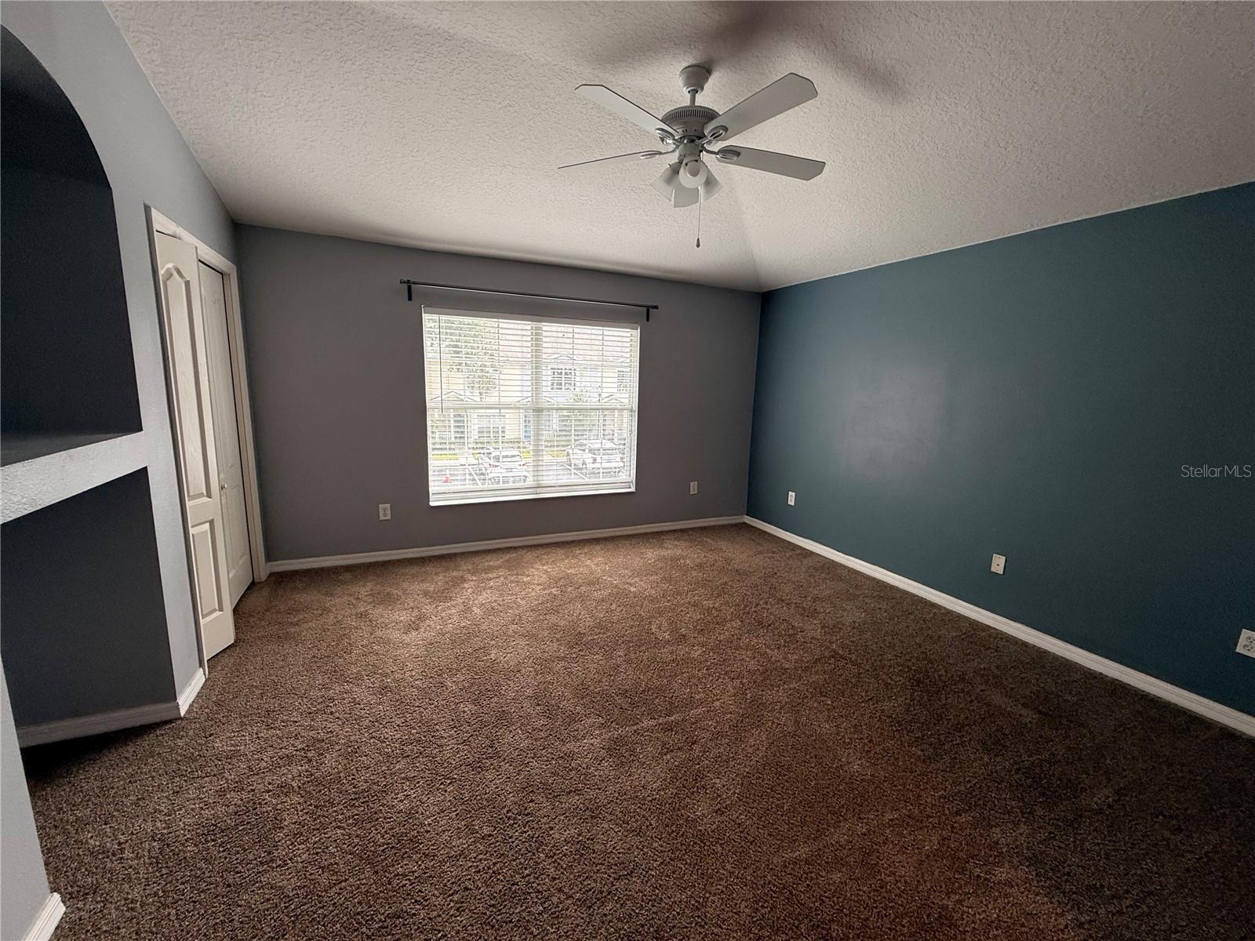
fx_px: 508
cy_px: 470
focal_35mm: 14
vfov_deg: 85.7
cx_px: 628
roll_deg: -2.3
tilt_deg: -10.4
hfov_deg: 102.1
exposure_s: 1/99
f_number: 2.2
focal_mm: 2.22
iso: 64
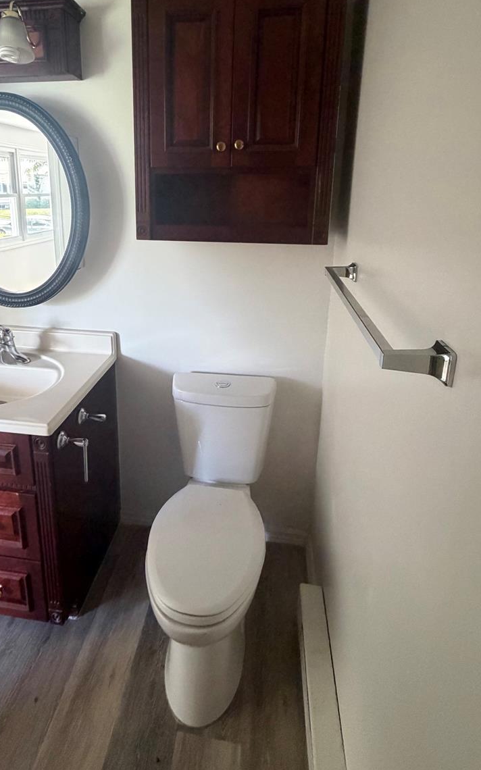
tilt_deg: -12.5
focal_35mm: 20
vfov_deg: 83.3
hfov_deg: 59.3
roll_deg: -0.3
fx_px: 420
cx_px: 200
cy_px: 284
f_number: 2.2
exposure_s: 1/60
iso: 500
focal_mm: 2.22
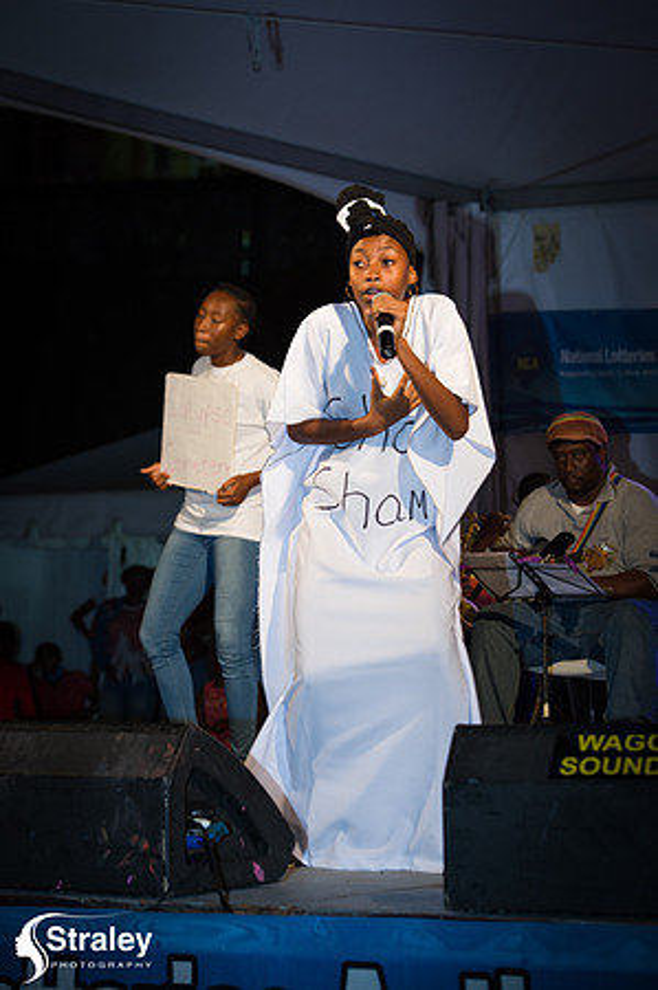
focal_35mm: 100
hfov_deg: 13.7
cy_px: 495
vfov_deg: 20.4
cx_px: 329
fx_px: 2748
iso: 1600
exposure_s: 1/160
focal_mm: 100
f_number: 5.6
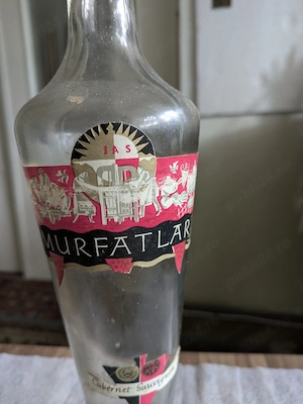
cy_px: 202
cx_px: 152
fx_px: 292
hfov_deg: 54.9
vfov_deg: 69.4
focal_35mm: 25
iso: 207
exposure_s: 1/50
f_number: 1.89
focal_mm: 5.43
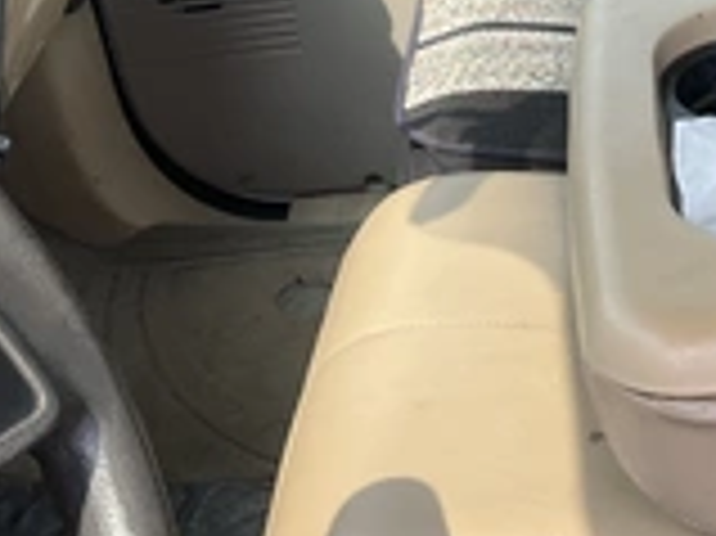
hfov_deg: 24.9
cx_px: 784
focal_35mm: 73
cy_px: 68
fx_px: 1509
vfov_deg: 19.8
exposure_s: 1/247
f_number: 1.8
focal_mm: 3
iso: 25
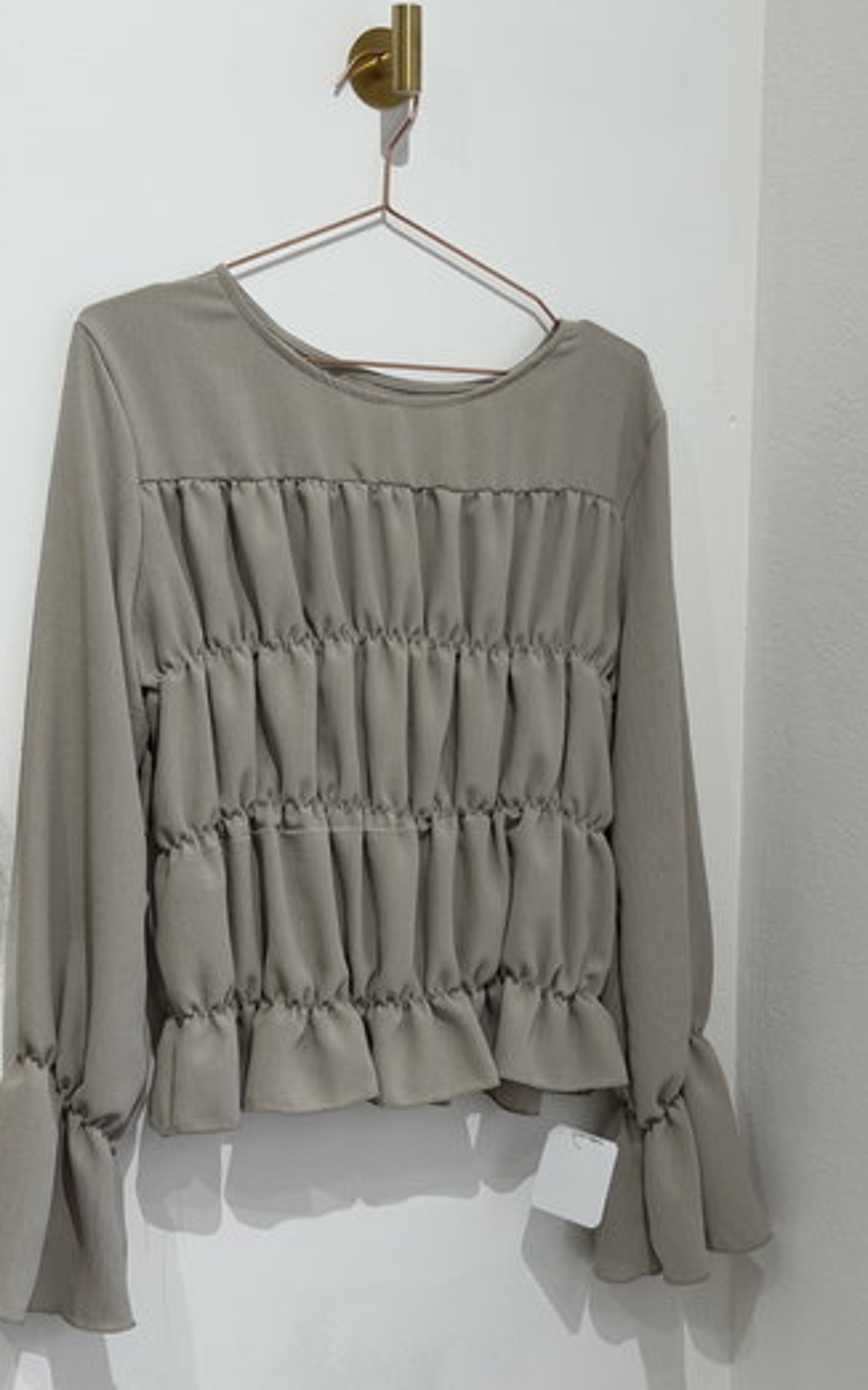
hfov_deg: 24.9
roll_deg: -0.8
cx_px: 450
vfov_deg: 38.9
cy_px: 694
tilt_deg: -8.3
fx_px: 1969
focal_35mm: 52
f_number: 1.78
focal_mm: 6.76
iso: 80
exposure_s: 1/100
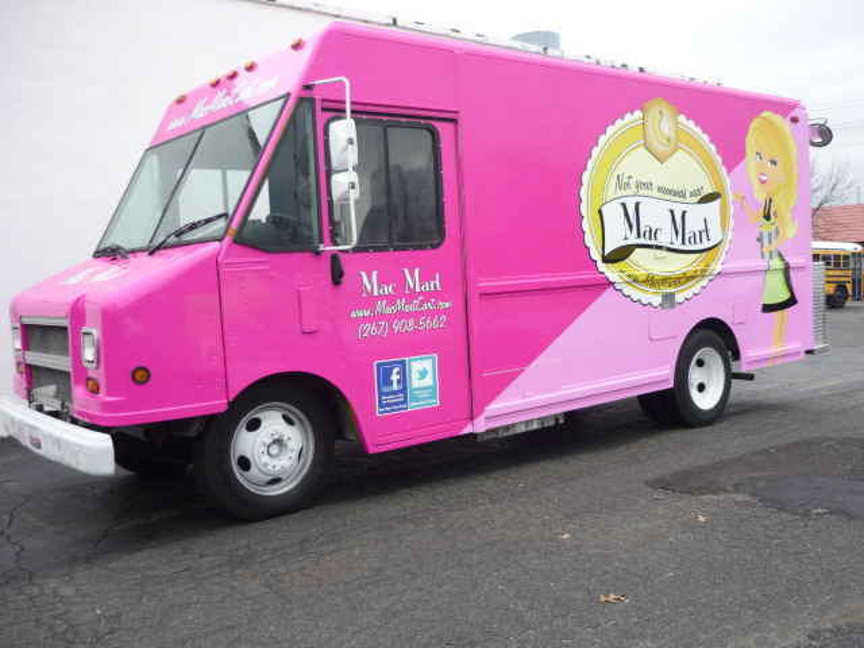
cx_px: 432
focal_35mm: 33
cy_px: 324
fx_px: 824
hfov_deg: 55.4
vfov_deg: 42.9
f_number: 2.8
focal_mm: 5.5
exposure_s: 1/160
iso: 100
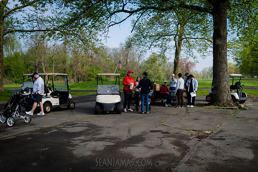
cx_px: 131
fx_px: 272
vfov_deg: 35.0
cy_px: 92
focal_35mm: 38
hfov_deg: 50.7
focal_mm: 35
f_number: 4.5
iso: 100
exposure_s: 1/400
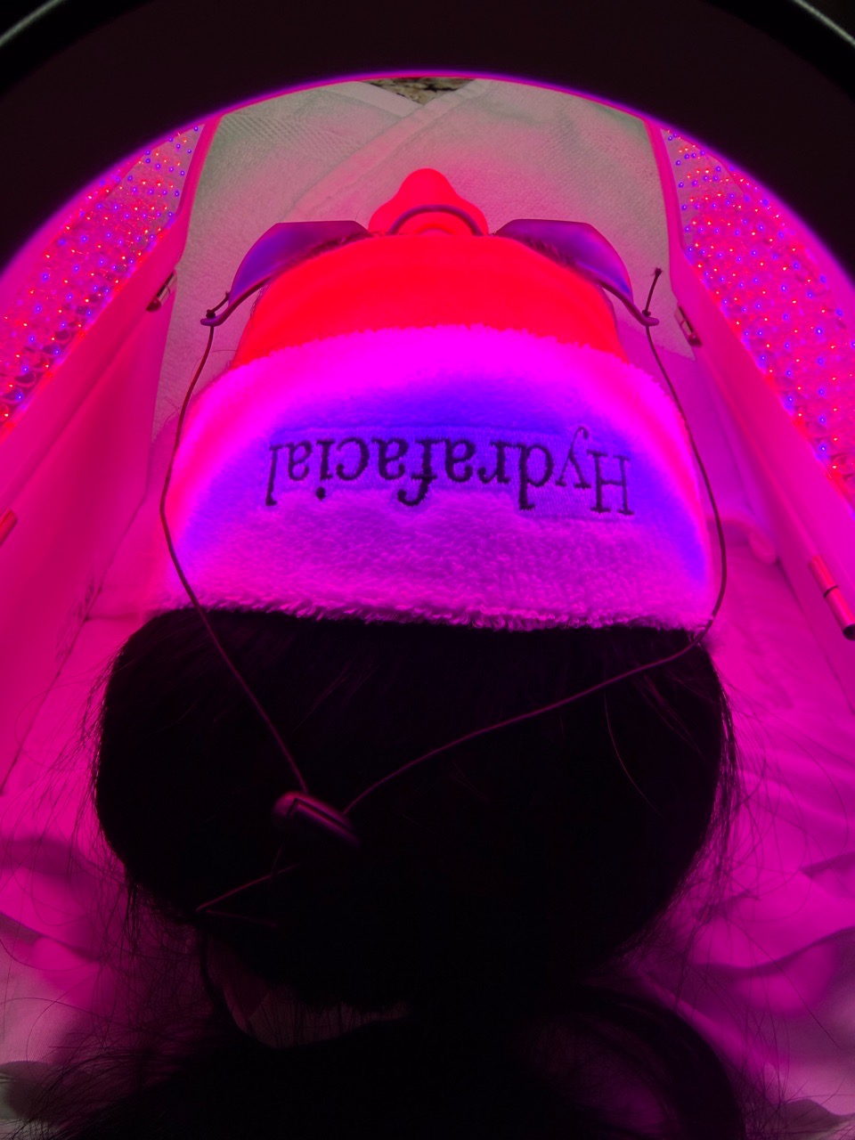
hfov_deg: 56.8
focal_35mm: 24
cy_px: 570
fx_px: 790
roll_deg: +1.6
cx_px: 428
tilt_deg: -38.9
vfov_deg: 71.6
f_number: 2.2
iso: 50
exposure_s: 1/507
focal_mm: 2.22
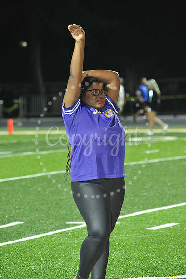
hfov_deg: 6.9
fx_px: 1552
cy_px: 140
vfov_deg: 10.3
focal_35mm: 200
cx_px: 93
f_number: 5.6
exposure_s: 1/250
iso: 4000
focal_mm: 200
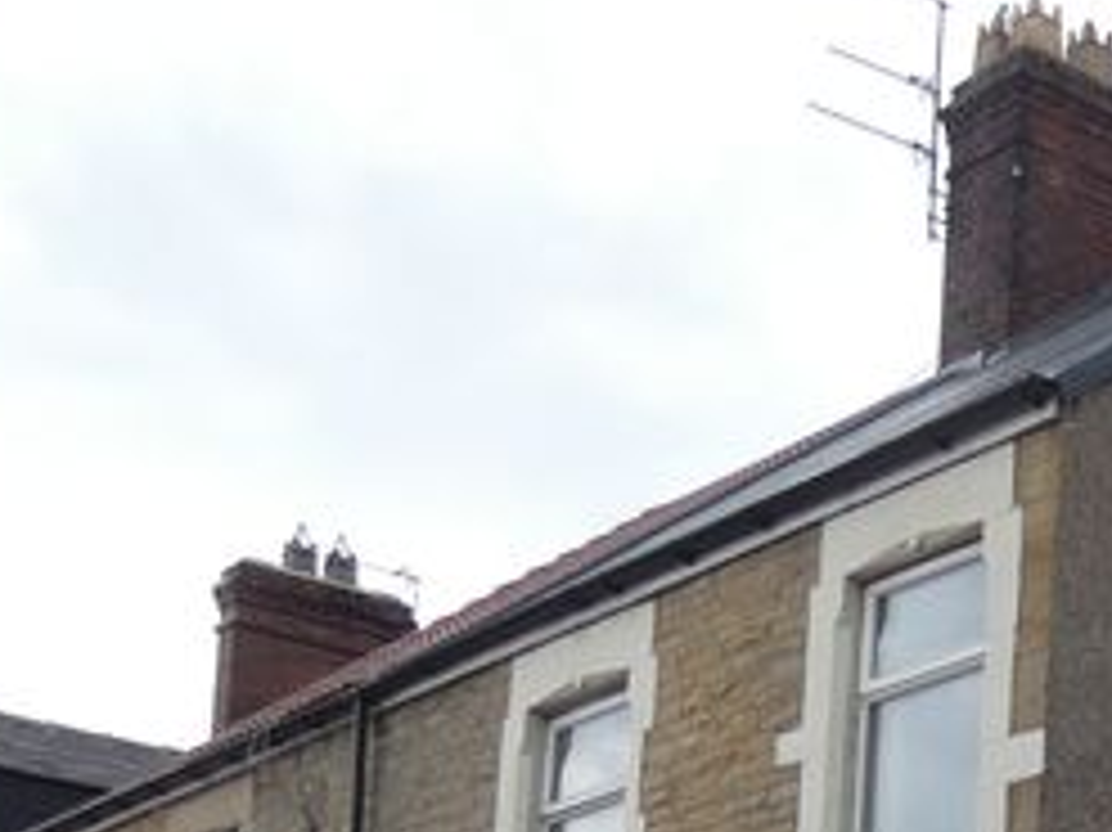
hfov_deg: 20.7
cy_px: 1295
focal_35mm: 83
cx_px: 1589
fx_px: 2665
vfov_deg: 16.1
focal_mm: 3.6
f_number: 3.2
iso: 80
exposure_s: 1/320
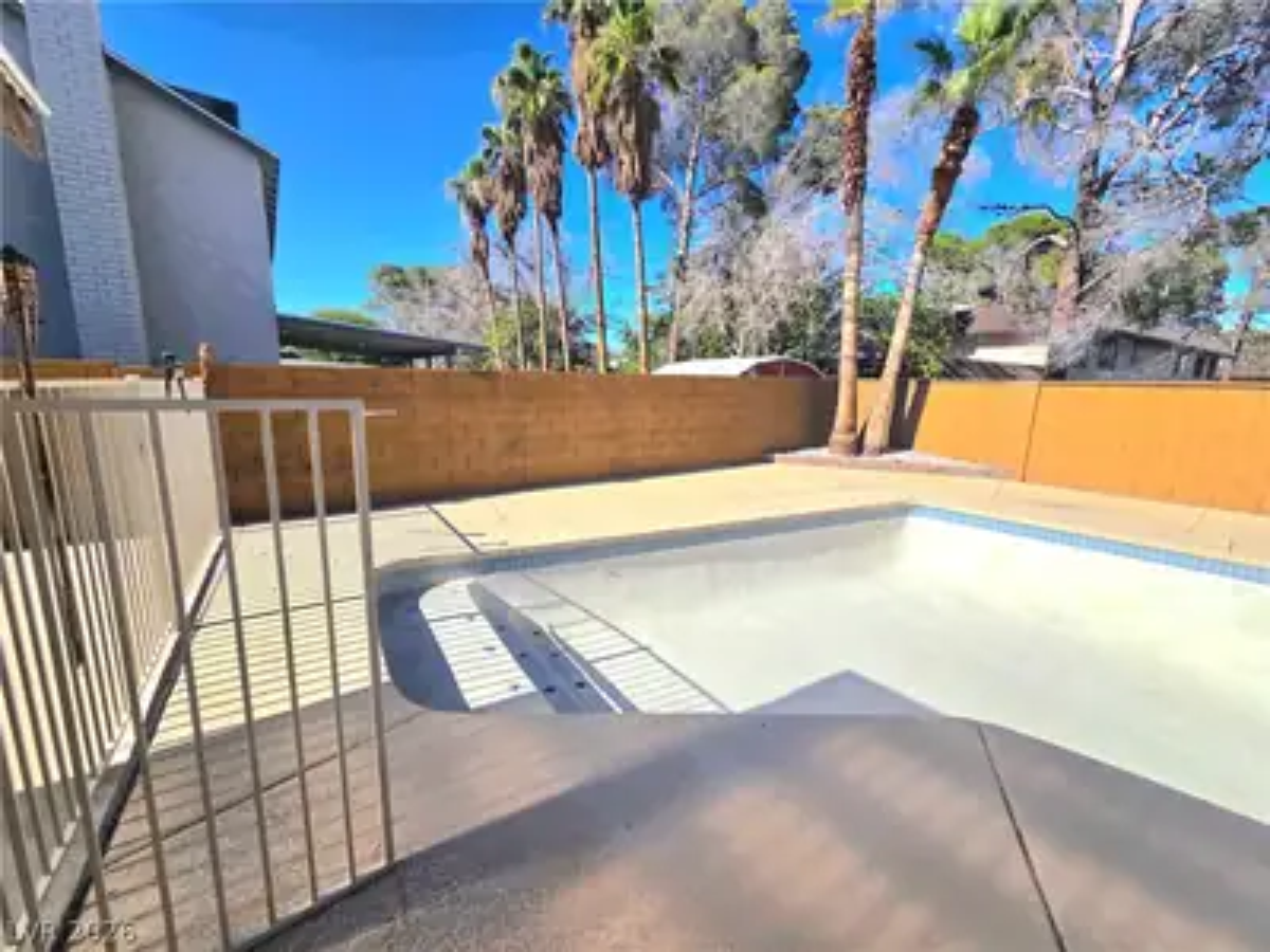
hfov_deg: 106.2
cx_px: 635
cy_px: 476
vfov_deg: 89.9
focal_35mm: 13
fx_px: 477
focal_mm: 2.2
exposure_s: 1/3333
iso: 50
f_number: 2.2
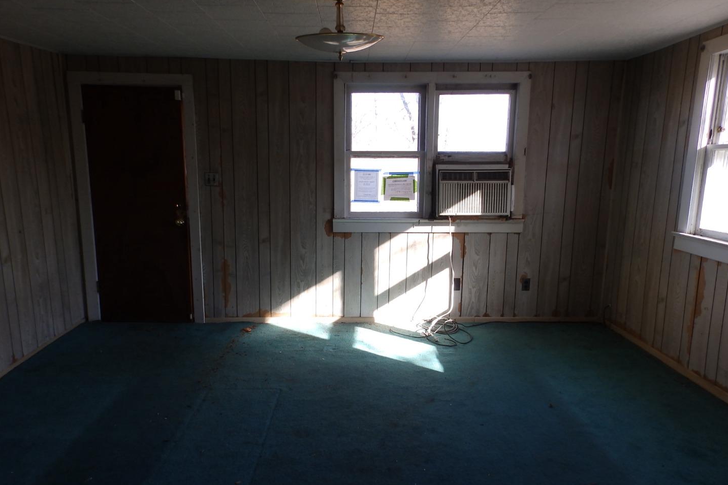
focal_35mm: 23
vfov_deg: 55.1
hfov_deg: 76.1
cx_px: 365
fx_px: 465
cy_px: 253
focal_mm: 4
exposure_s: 1/60
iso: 80
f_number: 3.4
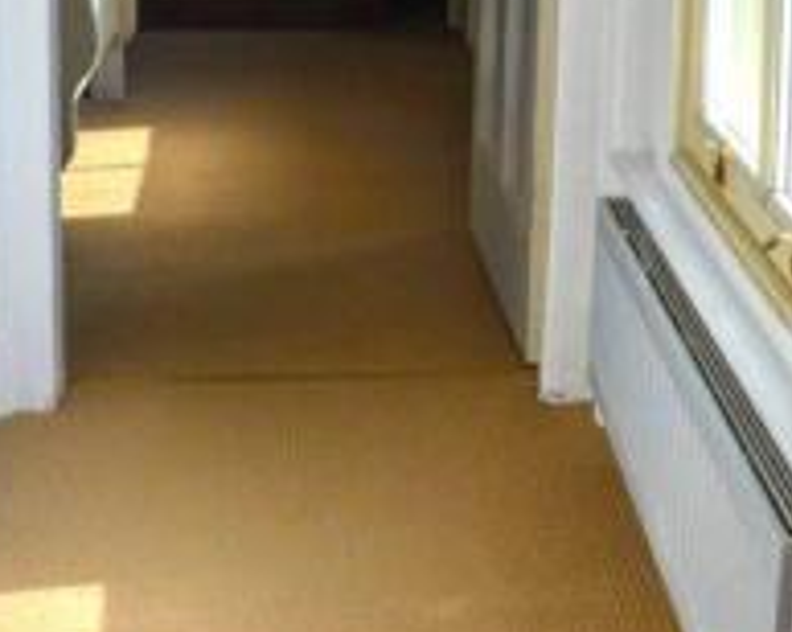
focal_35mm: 86
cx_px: 373
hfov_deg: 22.2
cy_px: 4
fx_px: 2014
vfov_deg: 17.4
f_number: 7.1
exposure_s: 1/200
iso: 200
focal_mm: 18
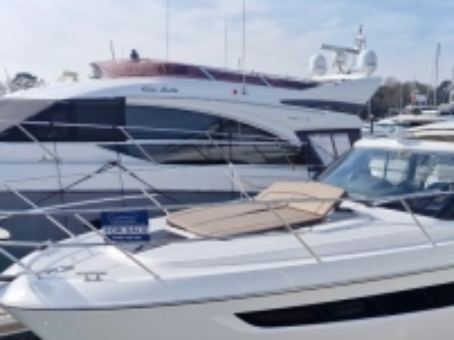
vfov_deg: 34.3
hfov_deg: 44.0
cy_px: 257
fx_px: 537
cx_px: 353
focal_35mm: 41
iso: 50
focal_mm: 6.4
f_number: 1.8
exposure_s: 1/1325
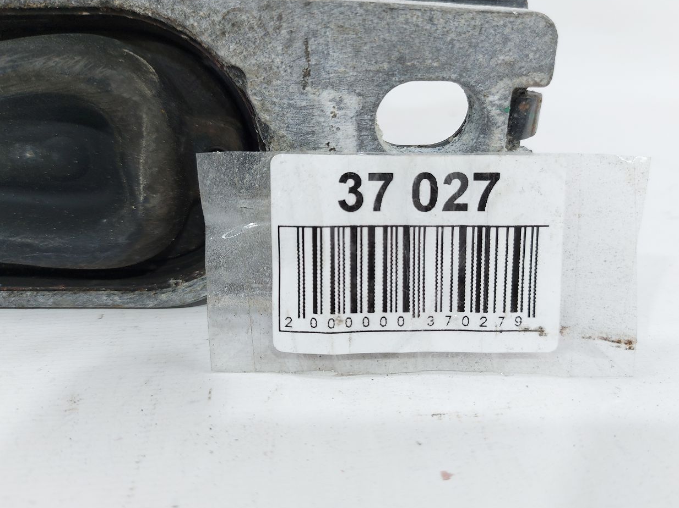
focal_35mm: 27
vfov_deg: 51.3
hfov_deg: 65.3
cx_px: 355
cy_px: 243
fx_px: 529
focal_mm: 5.23
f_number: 1.8
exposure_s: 1/50
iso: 64
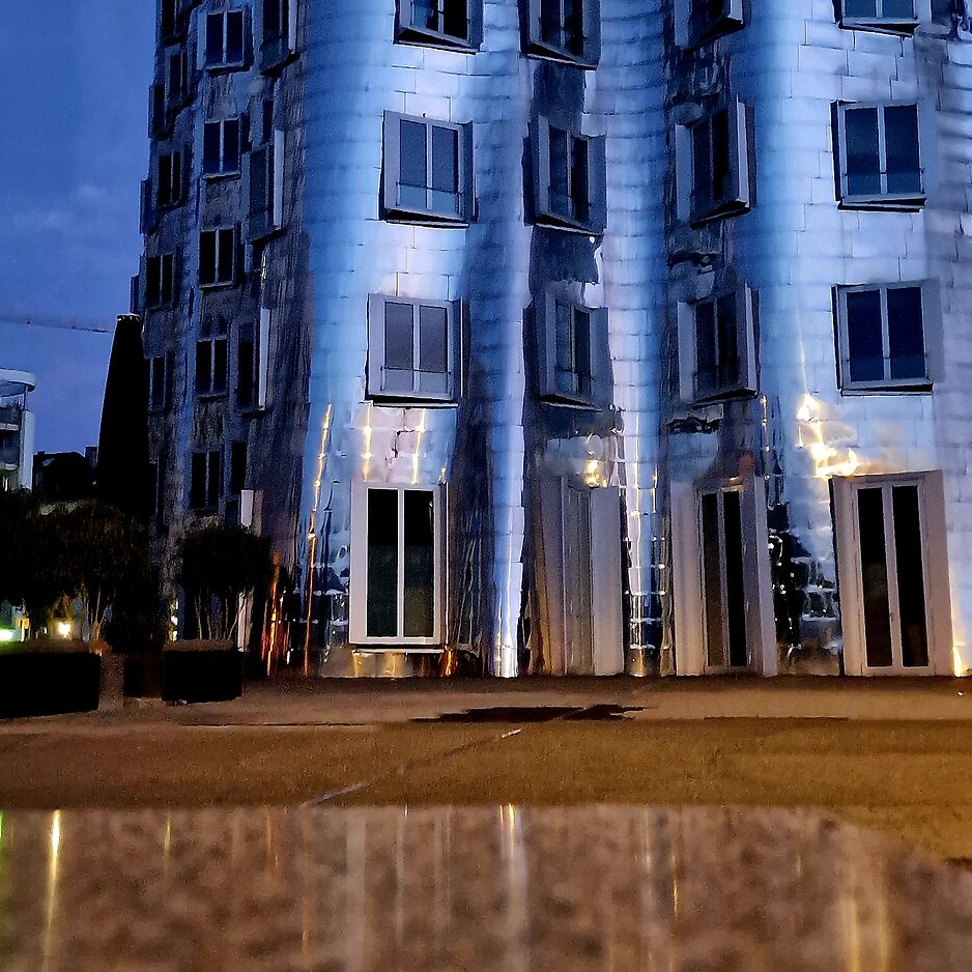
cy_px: 383
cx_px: 469
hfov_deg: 32.8
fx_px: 1652
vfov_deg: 32.7
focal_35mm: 52
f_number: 1.8
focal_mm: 6.4
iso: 1250
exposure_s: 1/25
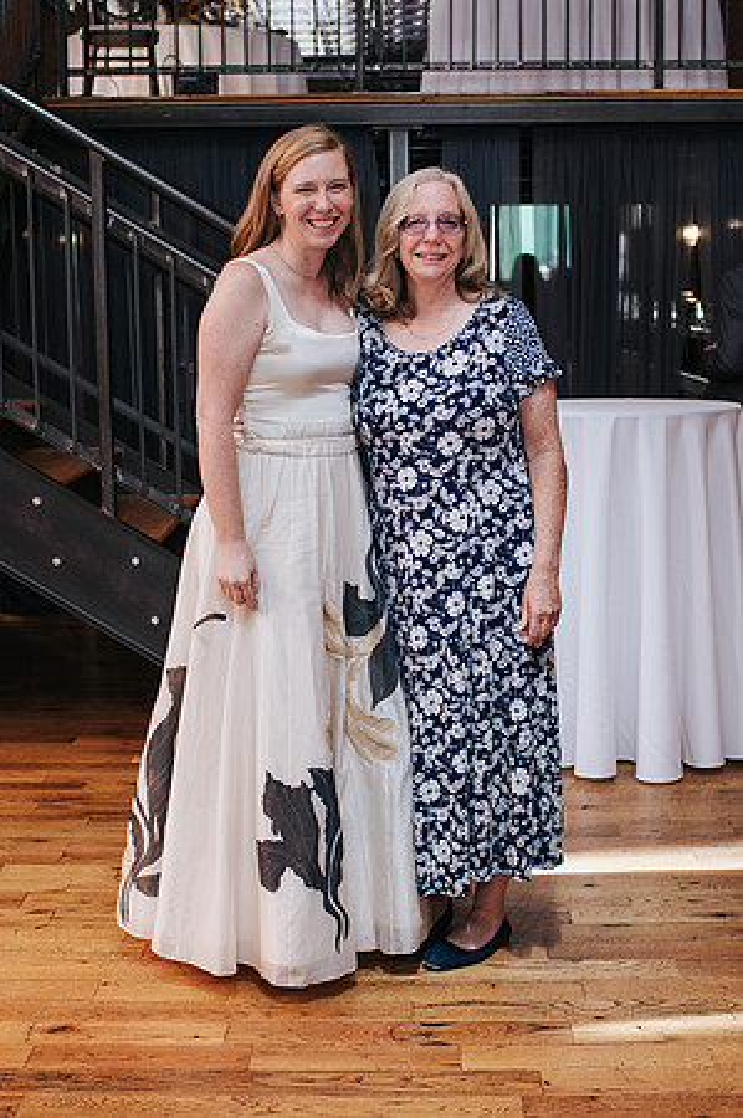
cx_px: 374
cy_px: 559
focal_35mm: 53
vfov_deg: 37.4
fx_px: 1650
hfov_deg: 25.4
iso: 800
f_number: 3.2
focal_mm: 35
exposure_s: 1/200
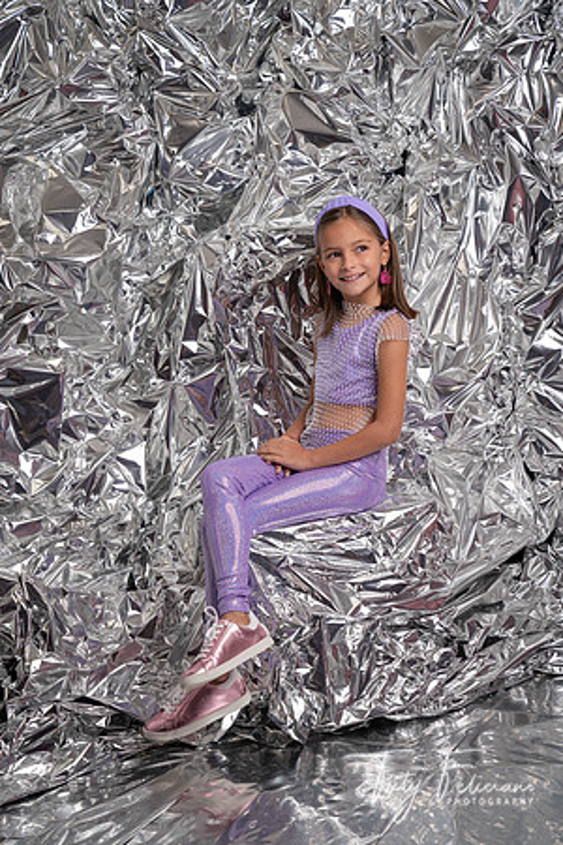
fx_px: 1384
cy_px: 422
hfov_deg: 23.0
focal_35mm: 59
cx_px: 282
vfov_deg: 33.9
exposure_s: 1/160
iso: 160
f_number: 5.6
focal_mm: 59
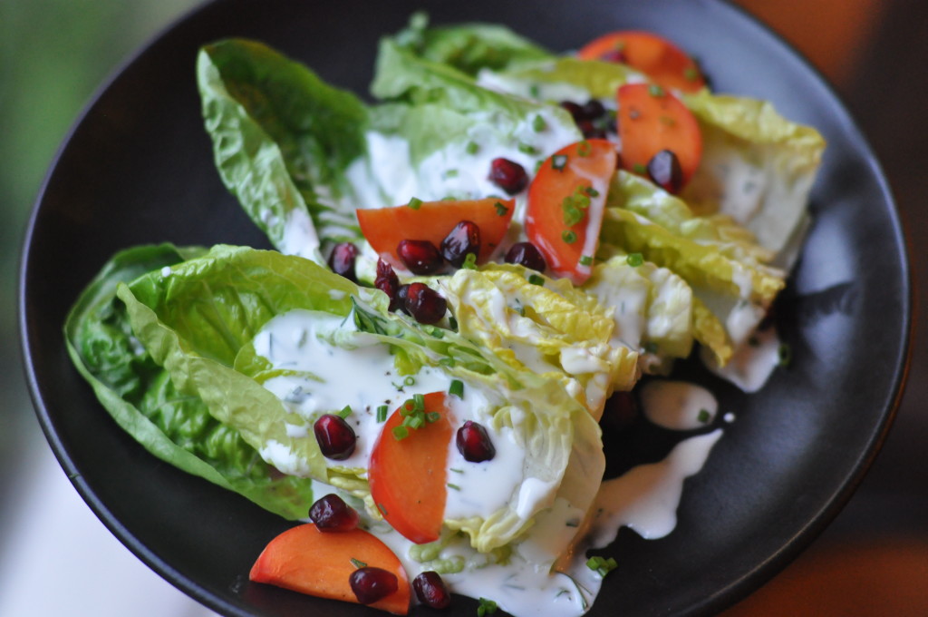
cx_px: 464
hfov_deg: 27.0
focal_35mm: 75
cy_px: 308
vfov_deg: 18.1
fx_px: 1931
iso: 1250
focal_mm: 50
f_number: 3.2
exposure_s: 1/30
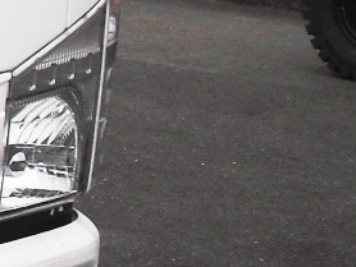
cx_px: -662
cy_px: -141
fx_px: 2131
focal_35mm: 207
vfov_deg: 7.1
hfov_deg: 8.3
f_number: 3.1
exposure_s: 1/400
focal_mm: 6.3
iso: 64
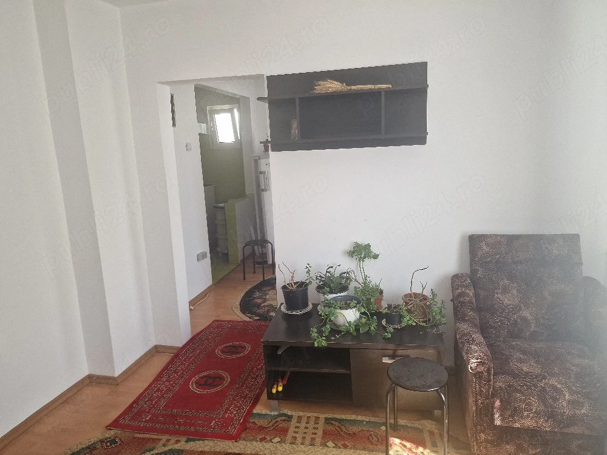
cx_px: 304
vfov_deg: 58.9
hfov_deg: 73.9
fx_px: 403
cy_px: 228
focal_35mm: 23
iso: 80
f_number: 1.8
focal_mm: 6.4
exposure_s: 1/182
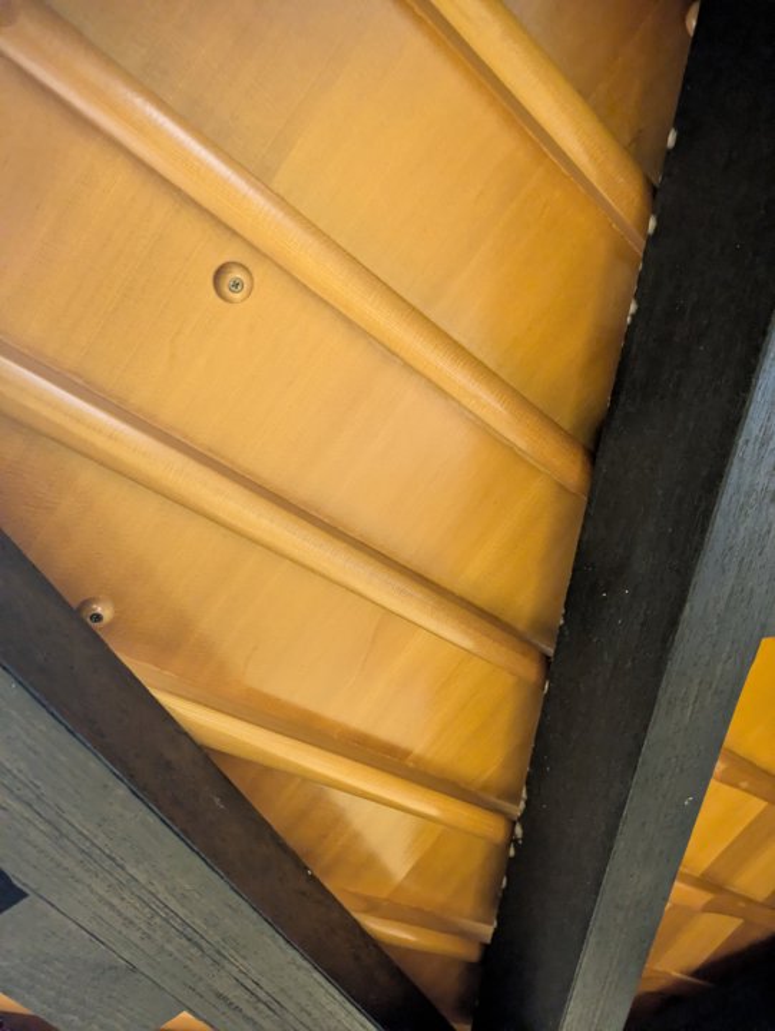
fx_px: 745
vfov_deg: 69.4
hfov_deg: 54.9
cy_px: 516
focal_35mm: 25
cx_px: 388
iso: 2098
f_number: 1.89
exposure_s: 1/15
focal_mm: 5.43
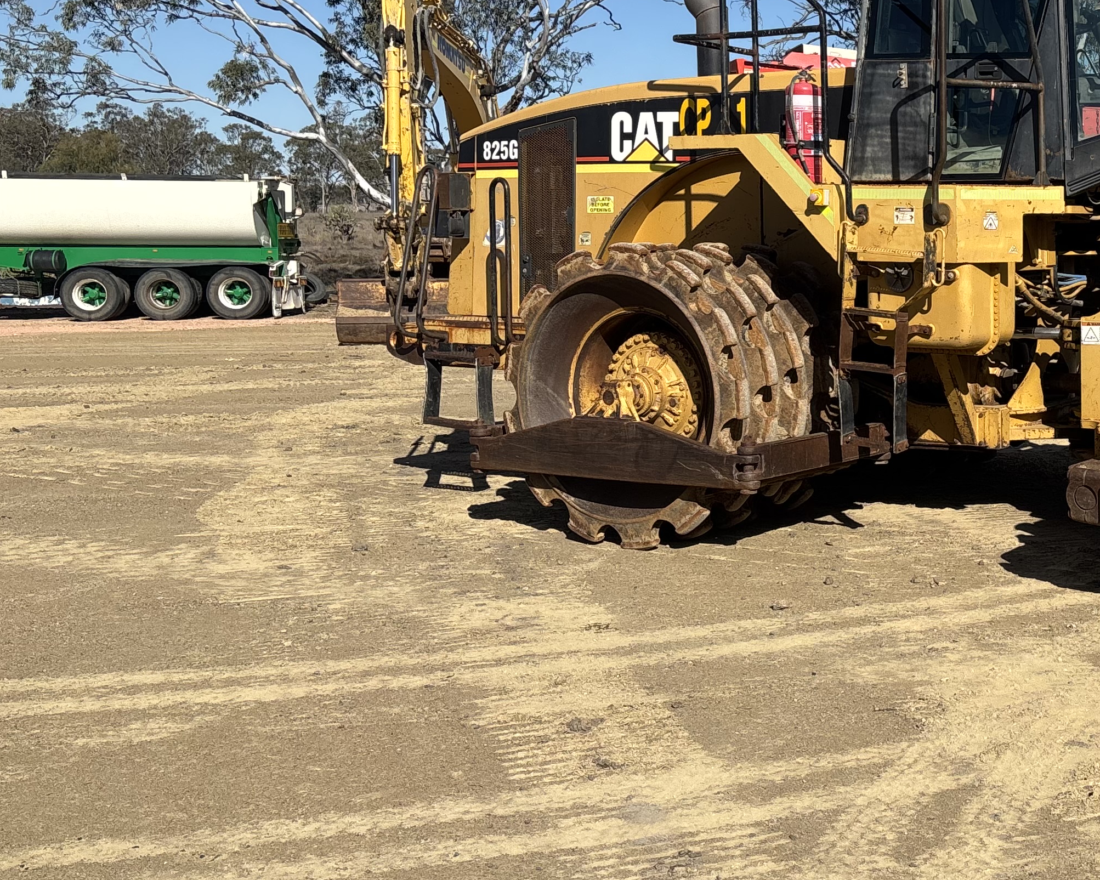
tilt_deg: -4.3
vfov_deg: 29.6
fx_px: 1660
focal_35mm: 51
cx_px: 1077
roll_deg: -1.8
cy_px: 349
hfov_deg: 33.8
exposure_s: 1/4425
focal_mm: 5.96
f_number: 1.6
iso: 50
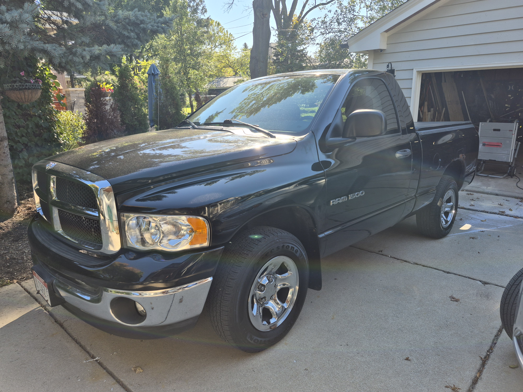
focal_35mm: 23
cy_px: 196
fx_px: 347
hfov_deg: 73.9
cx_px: 262
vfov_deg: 58.9
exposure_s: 1/536
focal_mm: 5.4
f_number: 1.8
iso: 25
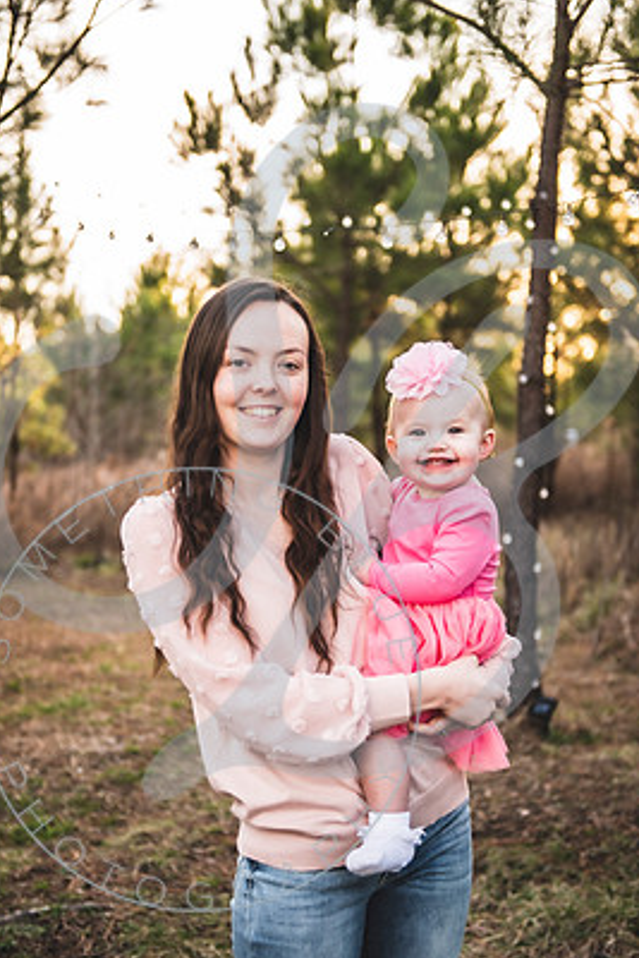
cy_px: 508
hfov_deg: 25.1
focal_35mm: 54
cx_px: 306
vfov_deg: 36.8
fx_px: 1436
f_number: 2.8
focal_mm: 48
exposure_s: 1/125
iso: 100
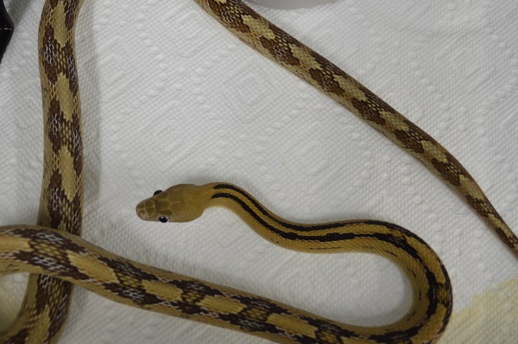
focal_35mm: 48
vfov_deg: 28.0
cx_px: 223
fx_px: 690
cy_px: 165
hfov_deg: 41.1
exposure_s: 1/50
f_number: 4
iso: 800
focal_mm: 24
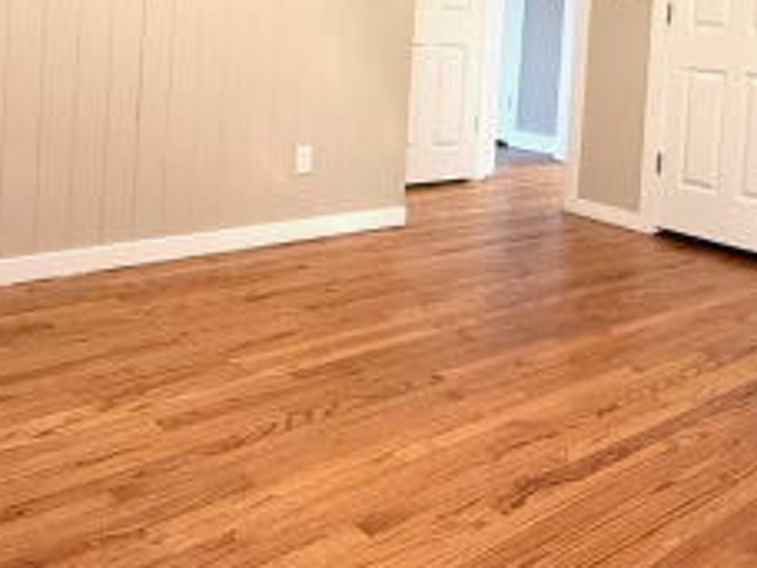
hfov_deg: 45.1
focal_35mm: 41
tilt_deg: -1.7
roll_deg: -3.5
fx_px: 897
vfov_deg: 33.1
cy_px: 43
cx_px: 503
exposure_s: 1/60
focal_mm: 2.22
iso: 320
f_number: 2.2
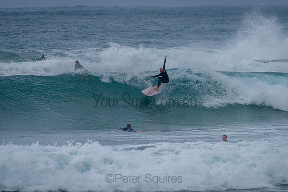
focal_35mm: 613
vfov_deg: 2.2
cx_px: 144
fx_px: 4901
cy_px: 96
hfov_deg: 3.4
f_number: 5.6
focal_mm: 500
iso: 500
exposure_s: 1/2000
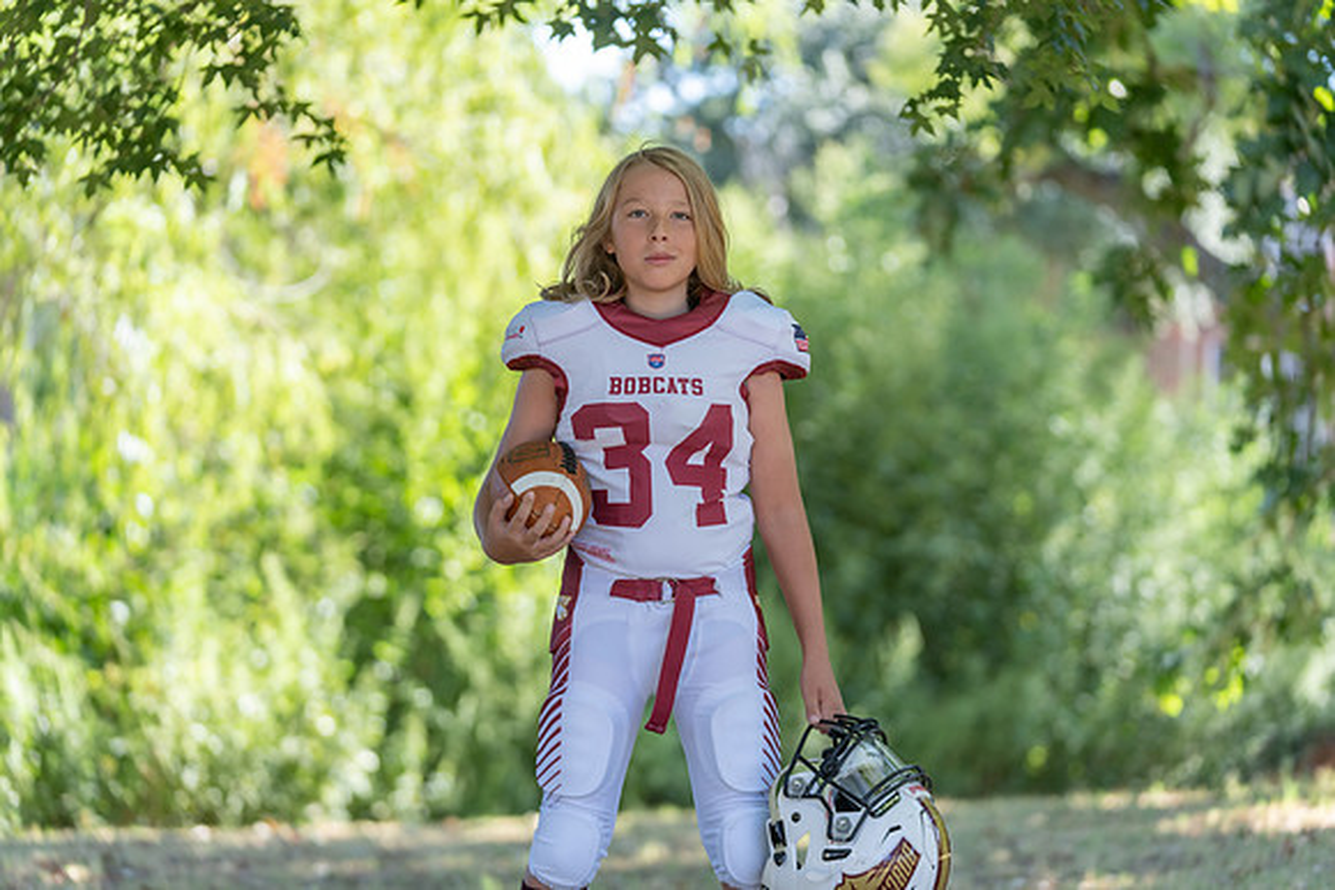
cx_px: 668
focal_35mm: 108
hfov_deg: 18.9
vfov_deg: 12.7
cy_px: 445
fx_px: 4006
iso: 160
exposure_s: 1/320
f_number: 2.8
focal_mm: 108
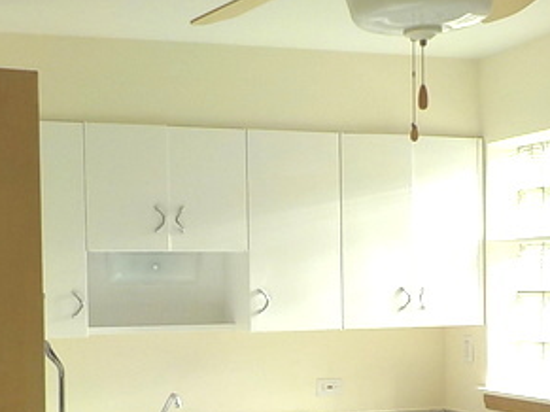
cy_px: 376
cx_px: 327
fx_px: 1048
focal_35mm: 66
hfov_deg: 29.3
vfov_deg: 21.7
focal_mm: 4.1
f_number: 3.3
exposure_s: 1/500
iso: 125
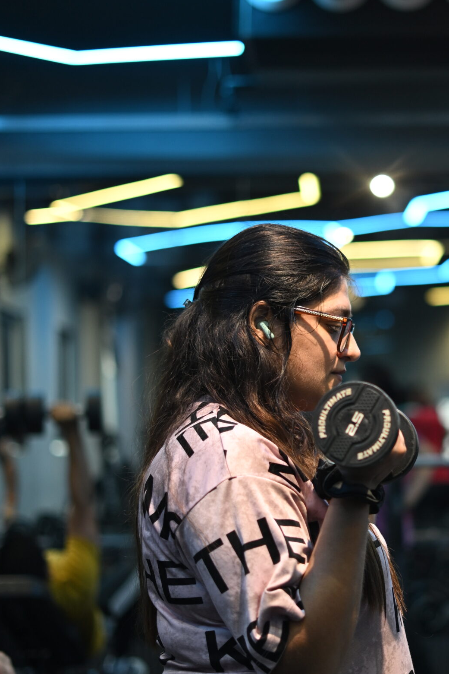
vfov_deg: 24.8
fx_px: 1534
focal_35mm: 82
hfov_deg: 16.5
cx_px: 356
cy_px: 366
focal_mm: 50
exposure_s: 1/160
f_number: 1.8
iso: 500
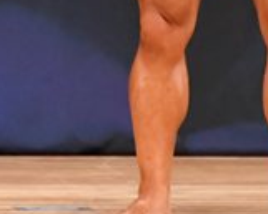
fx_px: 10722
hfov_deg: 1.4
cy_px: -148
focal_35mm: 1351
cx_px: 26
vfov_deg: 1.1
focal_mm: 200
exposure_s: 1/400
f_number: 5.6
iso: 5600
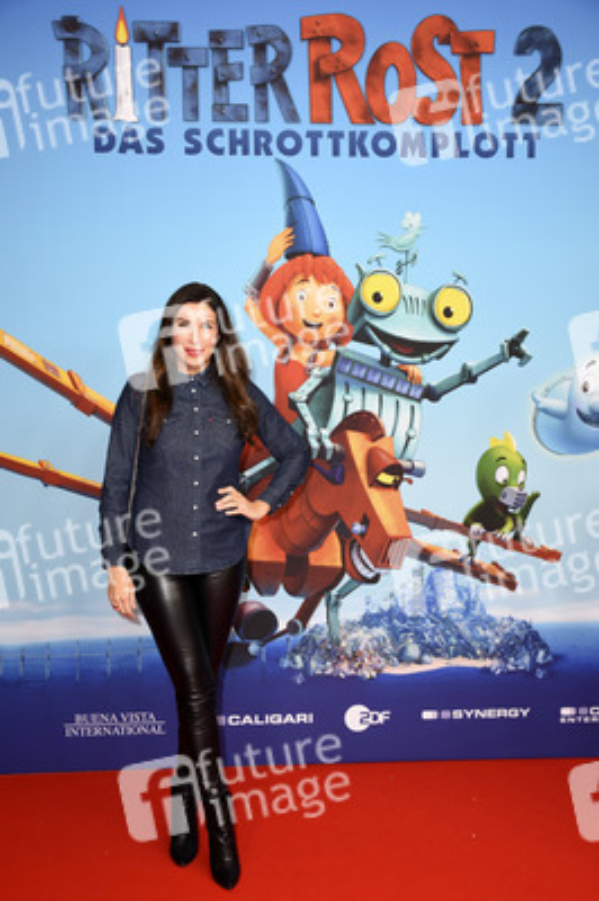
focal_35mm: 39
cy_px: 450
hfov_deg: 34.2
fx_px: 975
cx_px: 300
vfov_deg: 49.6
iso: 640
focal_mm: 26
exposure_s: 1/160
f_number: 4.5
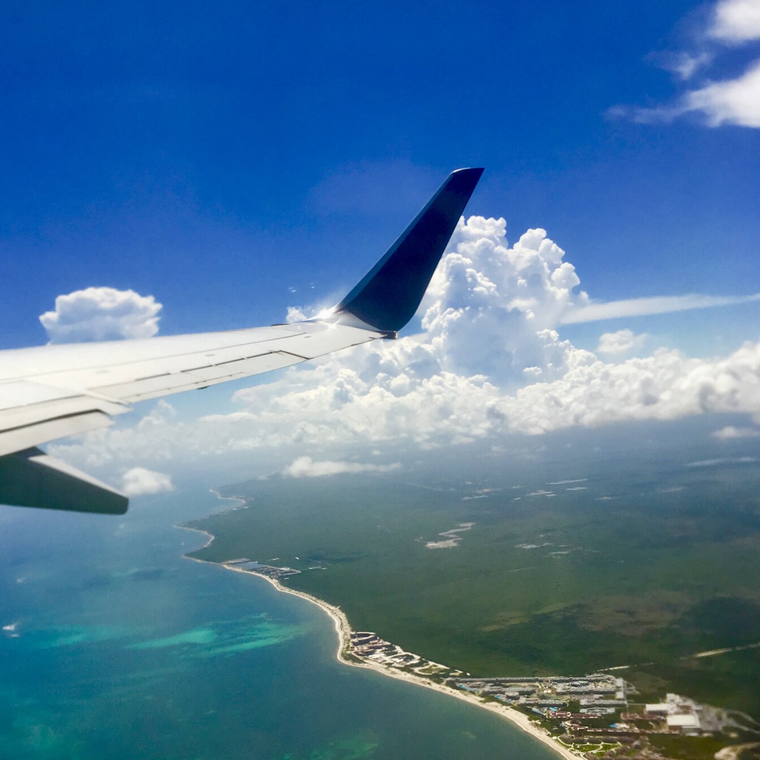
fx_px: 969
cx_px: 330
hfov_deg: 42.7
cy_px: 501
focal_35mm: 39
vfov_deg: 42.3
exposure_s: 1/1876
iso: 25
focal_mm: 4.15
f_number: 2.2
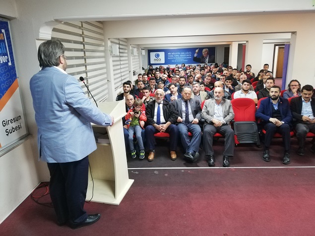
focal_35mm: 26
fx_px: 237
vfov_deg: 53.0
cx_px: 158
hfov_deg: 67.3
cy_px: 118
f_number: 2.2
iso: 640
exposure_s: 1/20
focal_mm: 3.81
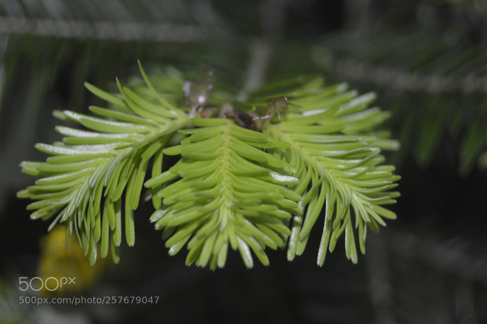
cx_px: 244
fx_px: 1115
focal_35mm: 82
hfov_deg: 24.6
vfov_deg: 16.5
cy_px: 162
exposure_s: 1/60
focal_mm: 55
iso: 800
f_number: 5.6
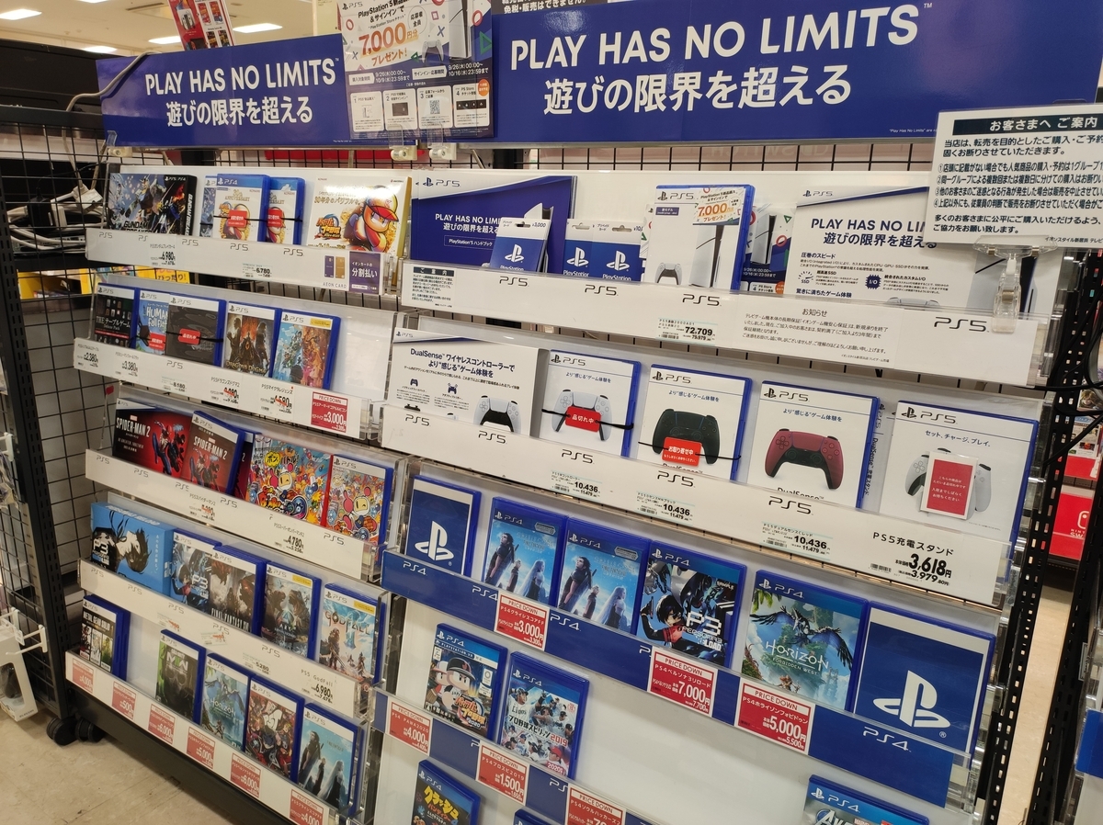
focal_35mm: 25
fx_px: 796
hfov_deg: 69.4
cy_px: 412
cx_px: 552
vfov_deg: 54.8
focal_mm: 4.7
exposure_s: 1/50
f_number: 1.79
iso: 315
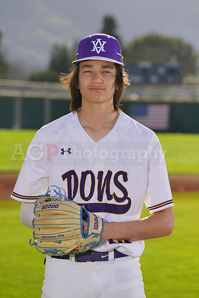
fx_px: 1856
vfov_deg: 9.2
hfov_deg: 6.1
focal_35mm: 224
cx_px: 100
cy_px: 149
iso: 100
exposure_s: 1/250
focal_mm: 224
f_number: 9
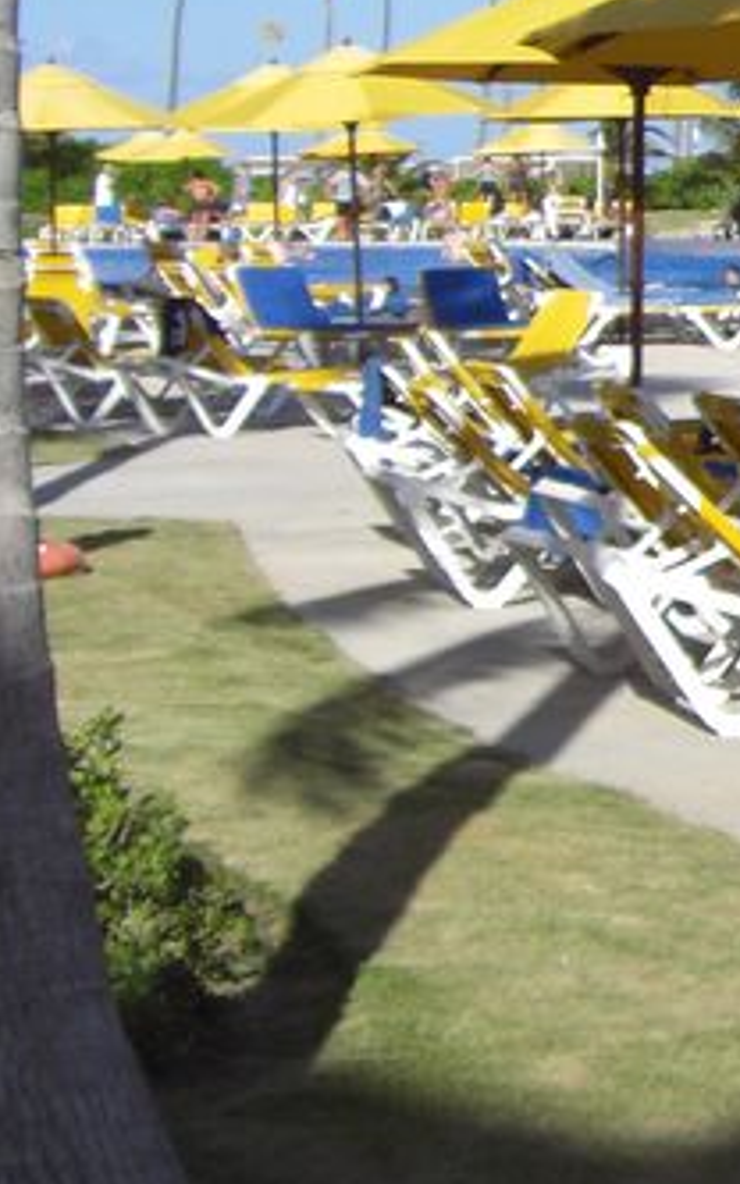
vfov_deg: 16.6
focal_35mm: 124
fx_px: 4003
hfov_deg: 9.6
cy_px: 121
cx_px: 1669
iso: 64
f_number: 8
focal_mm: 6.2
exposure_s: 1/160
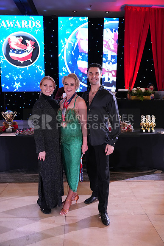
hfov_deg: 43.6
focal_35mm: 30
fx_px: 205
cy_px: 123
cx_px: 82
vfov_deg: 61.9
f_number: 4
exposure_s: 1/250
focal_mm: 30
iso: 4000
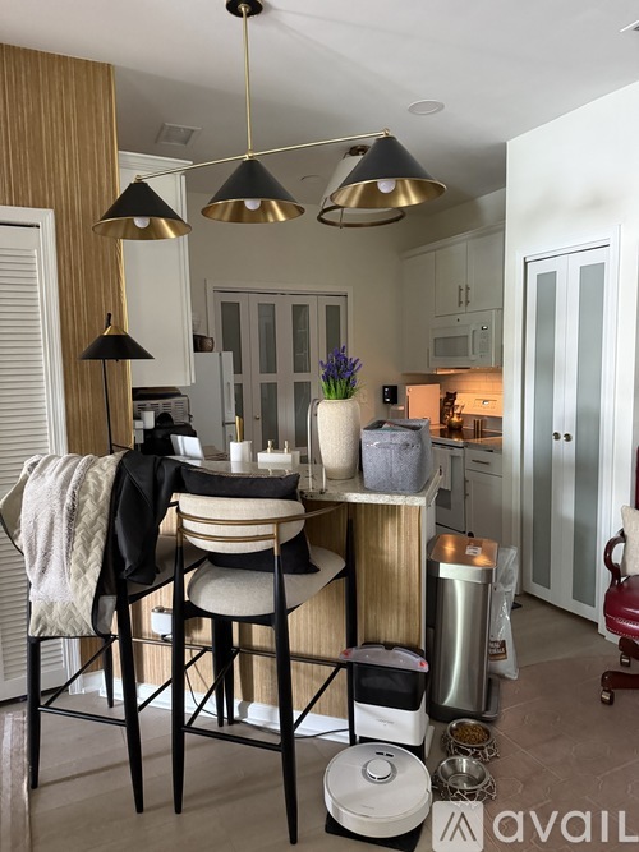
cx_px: 320
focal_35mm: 24
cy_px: 426
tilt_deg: -5.0
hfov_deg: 56.8
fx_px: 591
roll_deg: -1.1
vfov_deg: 71.6
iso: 800
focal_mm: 6.76
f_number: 1.78
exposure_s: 1/58
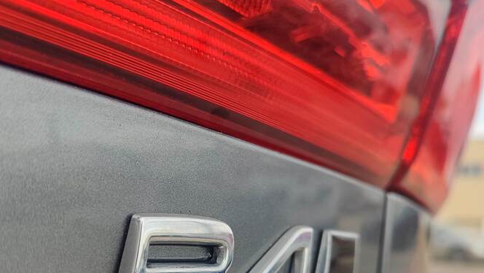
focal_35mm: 42
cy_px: 237
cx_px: 204
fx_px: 539
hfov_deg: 48.2
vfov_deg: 27.5
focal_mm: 5.95
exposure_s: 1/465
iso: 50
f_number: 1.89
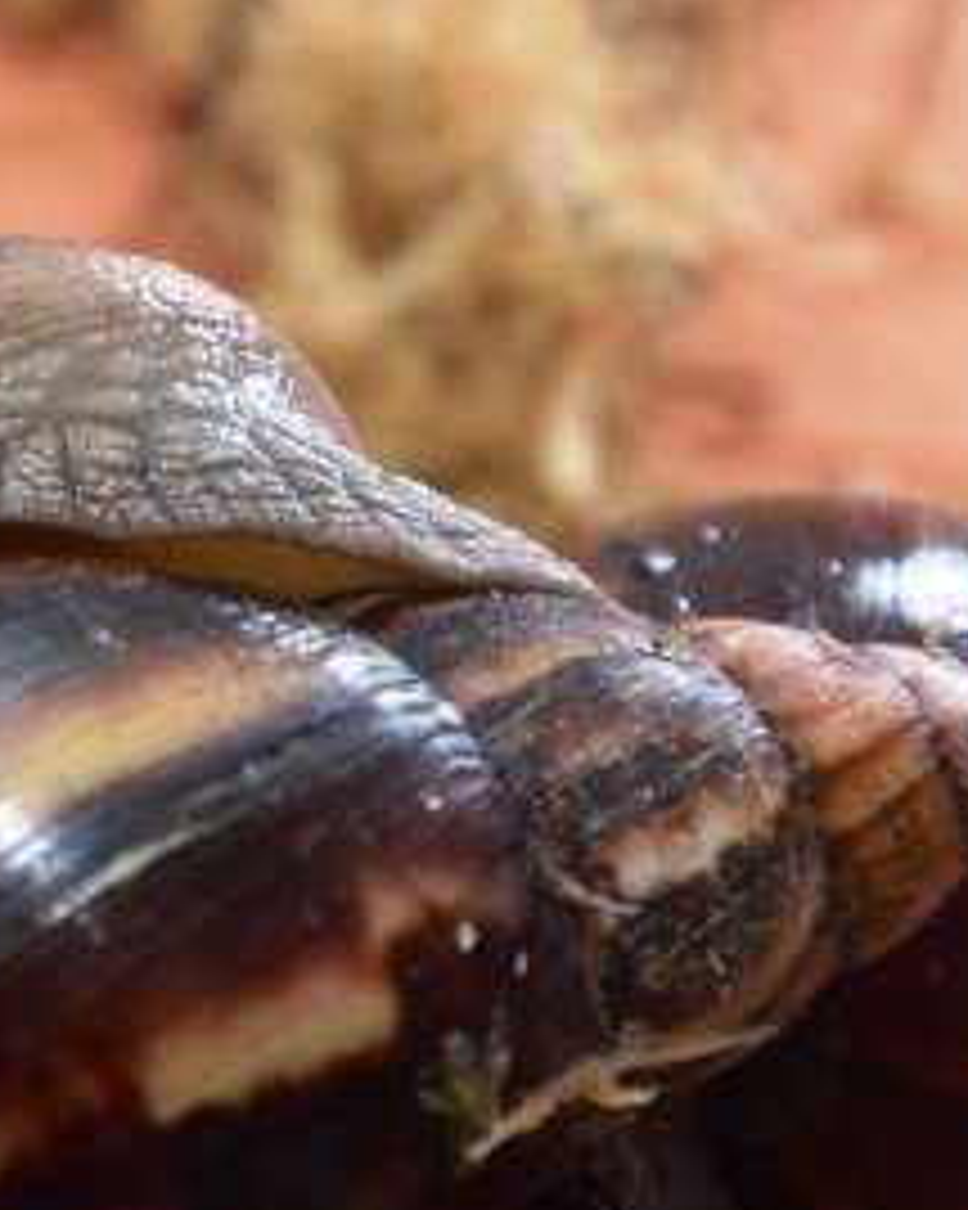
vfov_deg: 5.8
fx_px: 12042
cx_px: -41
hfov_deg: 4.6
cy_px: 538
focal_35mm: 336
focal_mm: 105
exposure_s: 1/60
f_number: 8
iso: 400
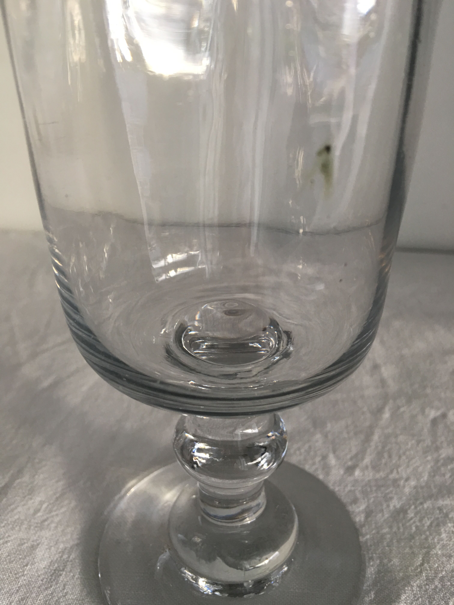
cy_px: 302
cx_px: 227
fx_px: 507
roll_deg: -0.5
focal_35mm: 29
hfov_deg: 48.2
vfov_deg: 61.7
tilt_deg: -23.4
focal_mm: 4.15
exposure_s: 1/17
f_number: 2.2
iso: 40
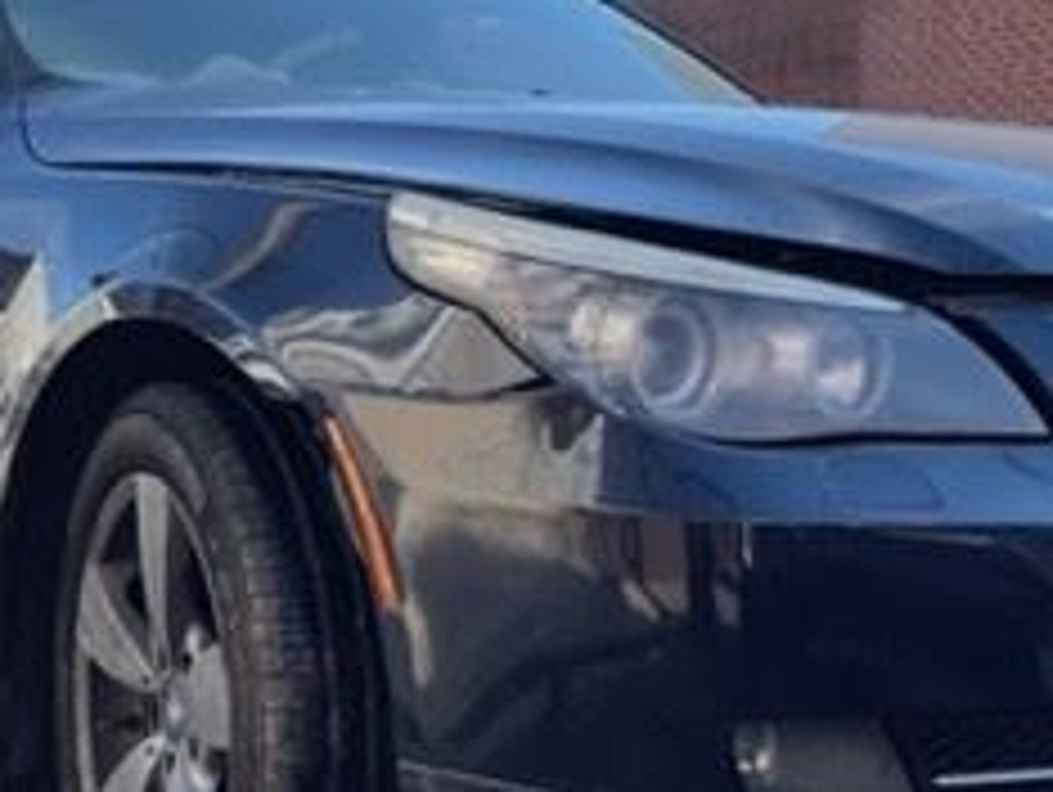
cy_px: 342
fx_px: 2162
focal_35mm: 71
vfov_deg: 20.7
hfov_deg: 27.4
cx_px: 572
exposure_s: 1/1435
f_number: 1.6
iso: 32
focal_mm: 4.2
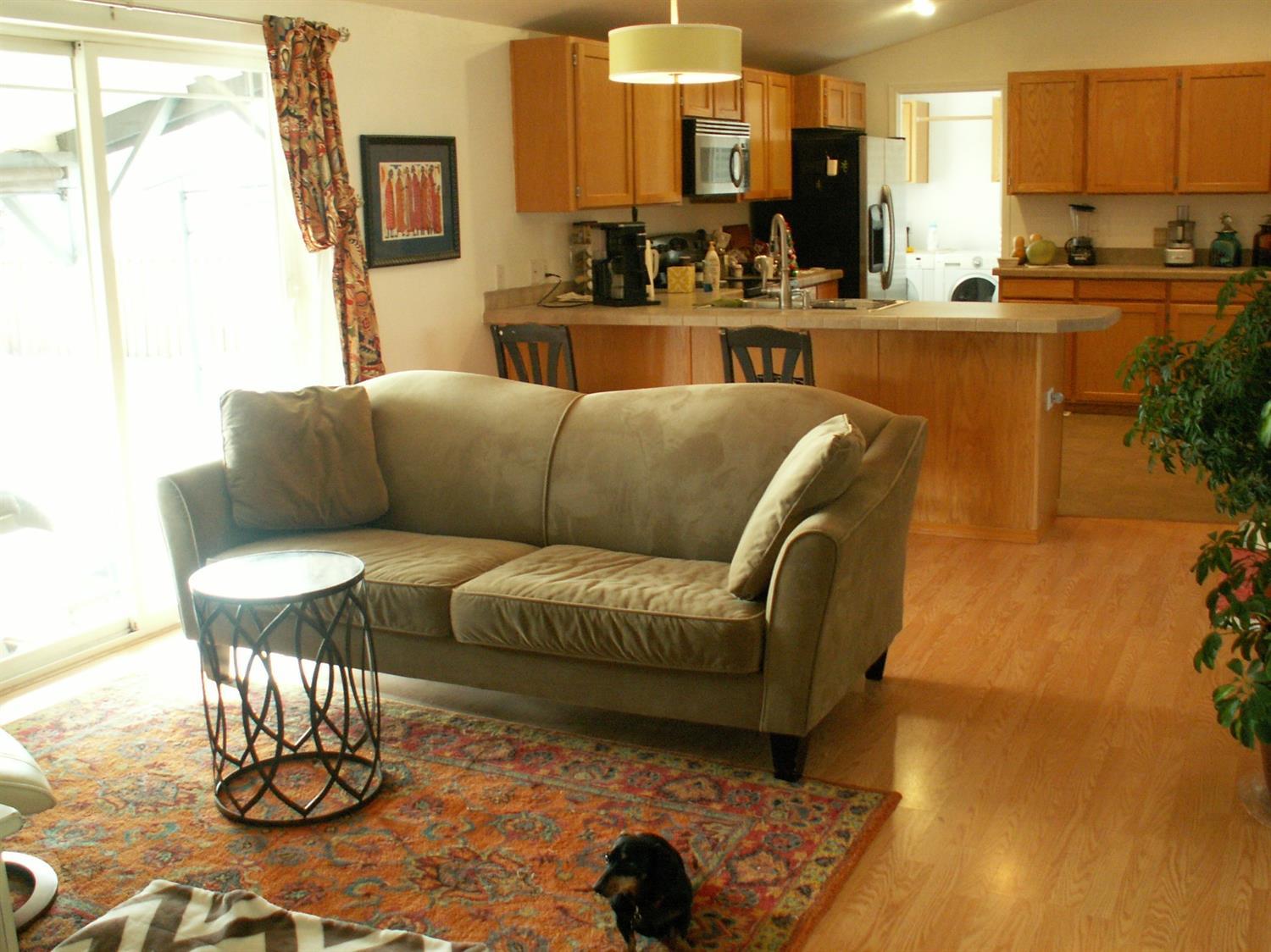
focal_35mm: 35
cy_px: 476
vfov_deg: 40.7
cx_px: 636
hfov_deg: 52.6
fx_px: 1285
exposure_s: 1/20
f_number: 2.8
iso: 160
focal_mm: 5.86
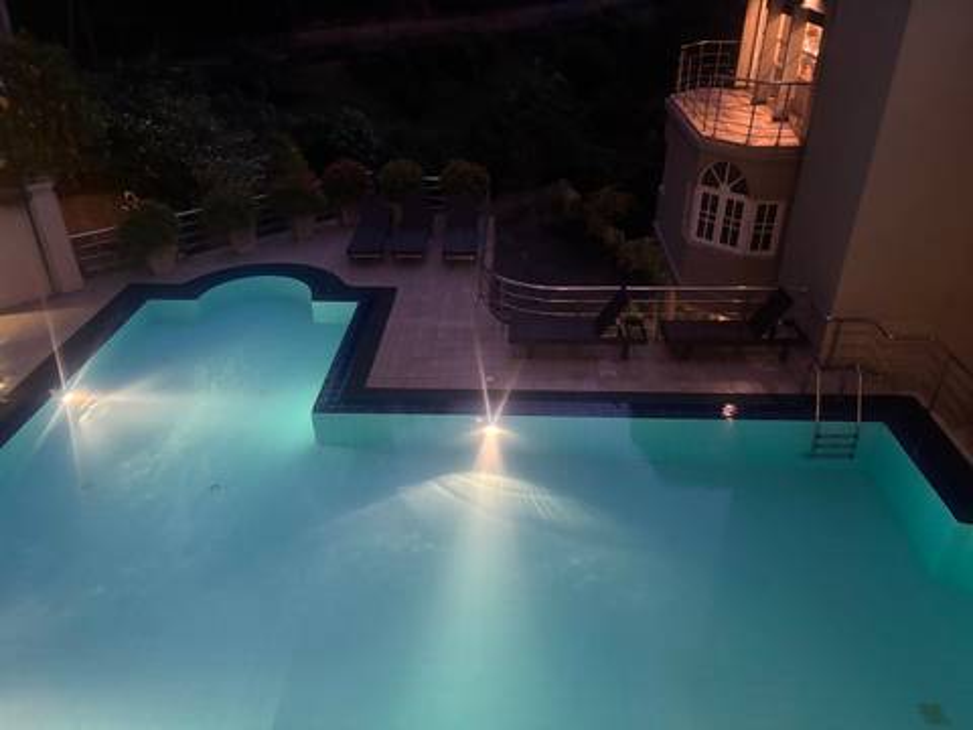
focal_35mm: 26
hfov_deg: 67.3
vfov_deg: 53.1
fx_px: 731
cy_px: 365
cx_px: 486
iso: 640
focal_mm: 5.96
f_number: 1.6
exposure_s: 1/25
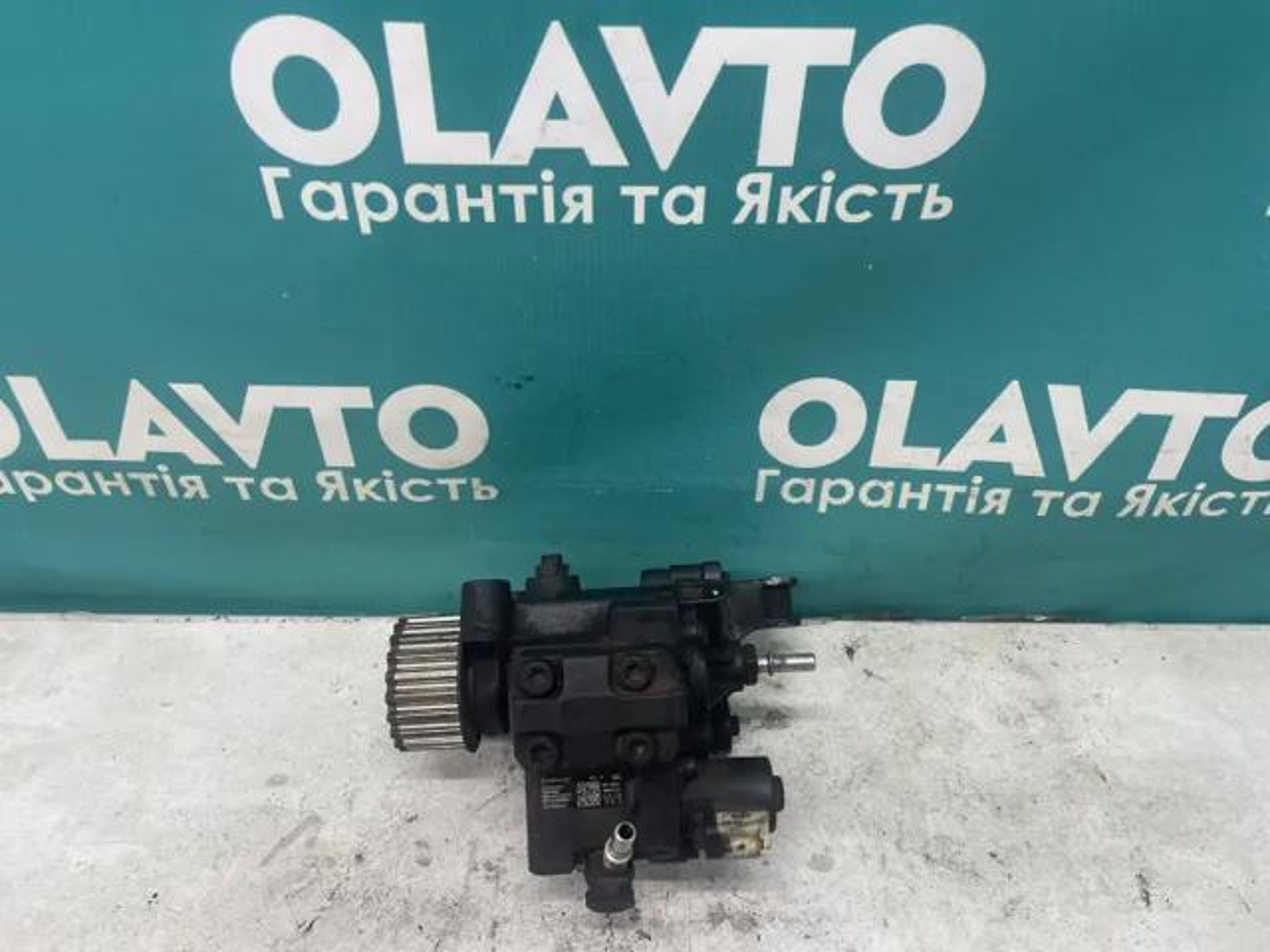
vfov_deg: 53.1
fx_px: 954
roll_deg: -2.2
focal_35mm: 26
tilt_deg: -39.8
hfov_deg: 67.3
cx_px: 635
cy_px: 476
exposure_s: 1/100
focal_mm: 4.2
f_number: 1.6
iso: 100
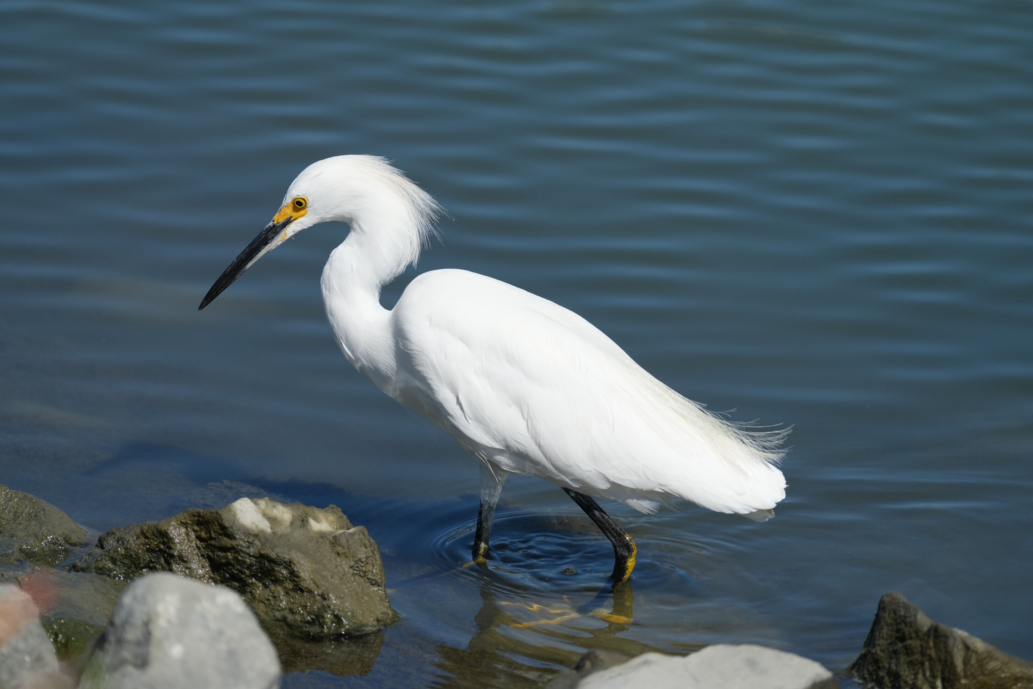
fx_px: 16068
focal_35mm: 560
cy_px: 344
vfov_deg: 2.5
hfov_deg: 3.7
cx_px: 516
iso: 500
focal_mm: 560
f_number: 6.3
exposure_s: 1/2500
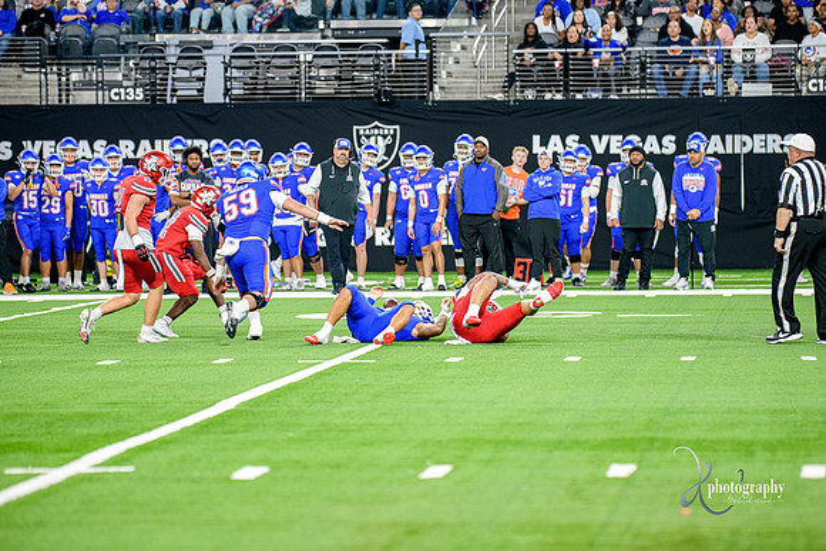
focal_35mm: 195
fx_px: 4475
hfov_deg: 10.5
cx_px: 413
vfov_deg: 7.0
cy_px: 276
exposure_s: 1/400
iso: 1250
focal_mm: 195
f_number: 2.8
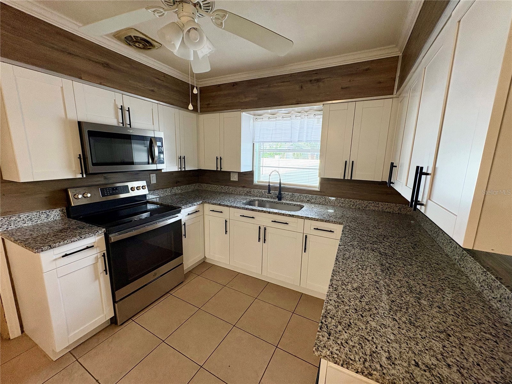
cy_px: 192
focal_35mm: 14
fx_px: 207
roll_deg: -0.6
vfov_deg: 85.7
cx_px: 256
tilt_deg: -9.9
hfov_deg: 102.1
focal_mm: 2.22
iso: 160
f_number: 2.2
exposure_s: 1/120
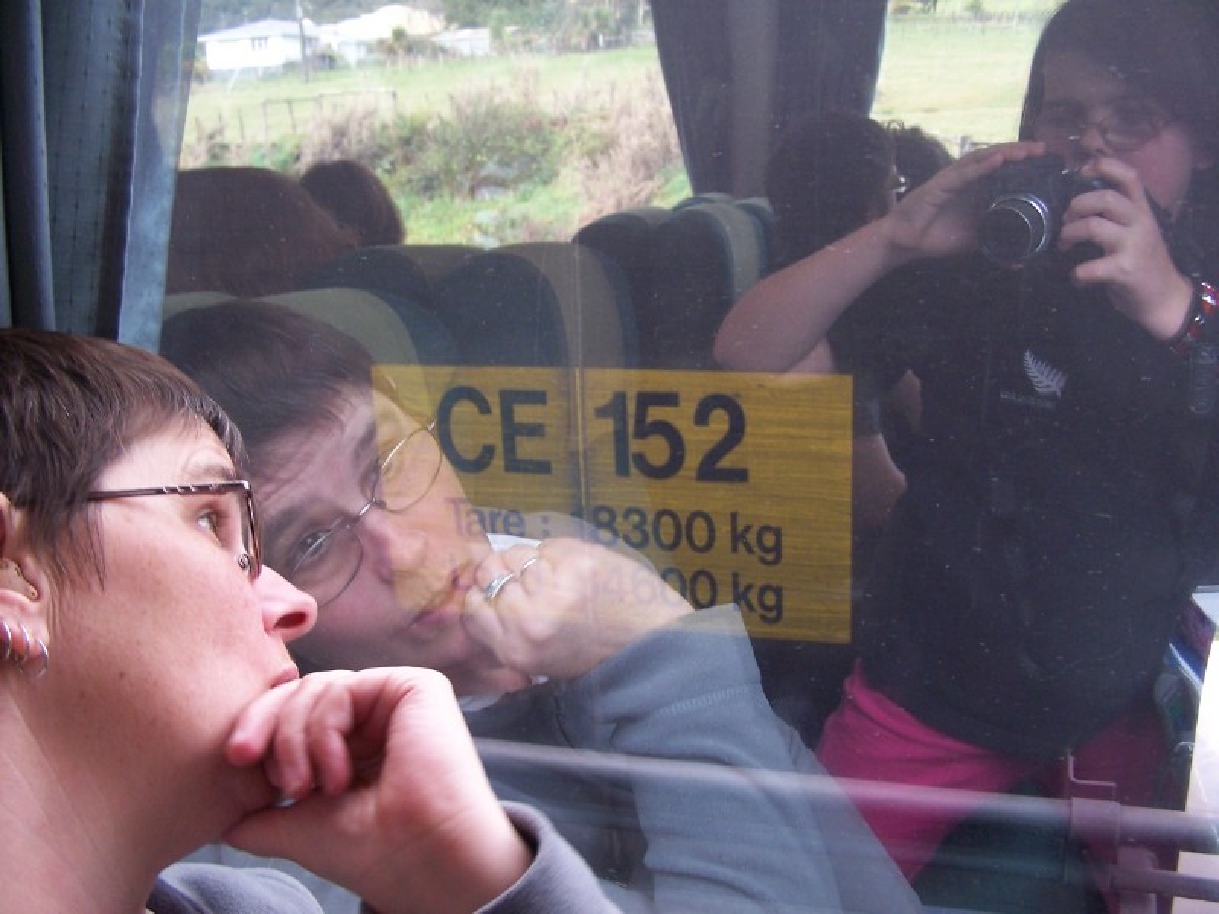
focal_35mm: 38
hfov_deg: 49.0
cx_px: 610
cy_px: 457
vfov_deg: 37.7
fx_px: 1338
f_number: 2.8
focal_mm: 6.3
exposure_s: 1/30
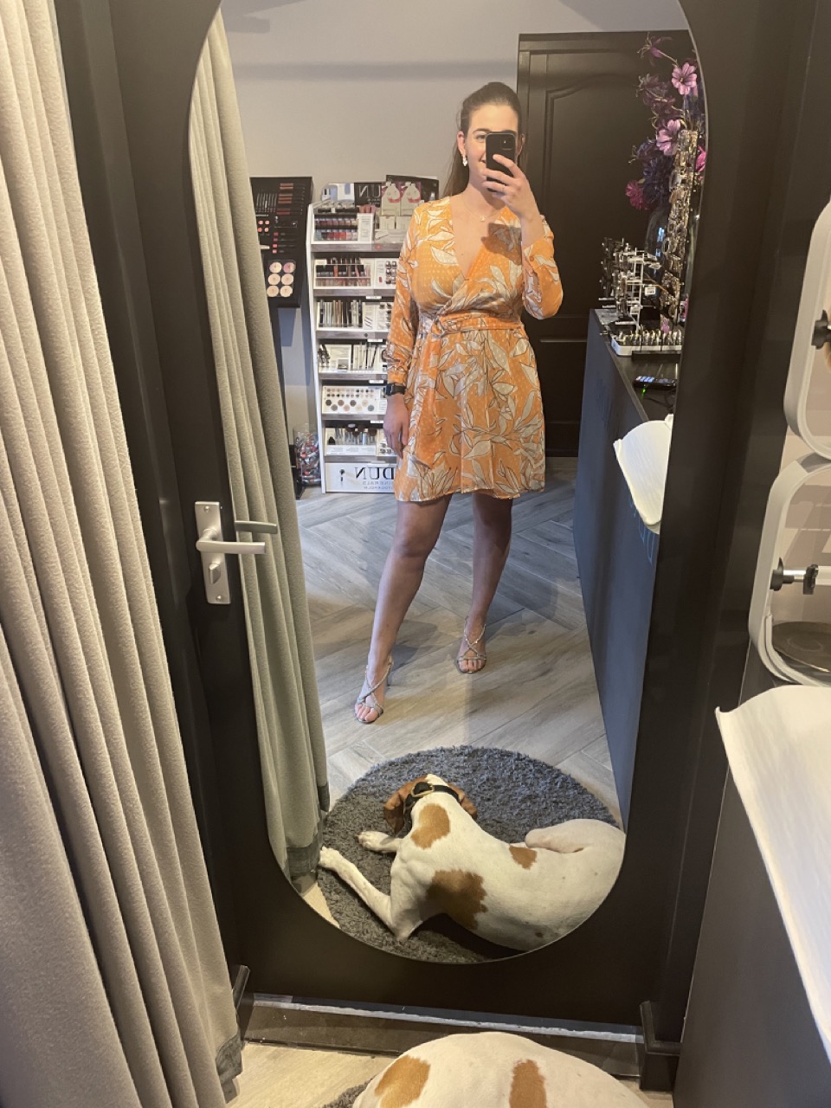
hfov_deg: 53.1
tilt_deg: -25.7
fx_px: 832
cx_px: 416
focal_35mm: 26
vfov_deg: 67.3
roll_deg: +1.1
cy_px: 554
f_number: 1.6
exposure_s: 1/50
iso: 250
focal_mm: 4.2
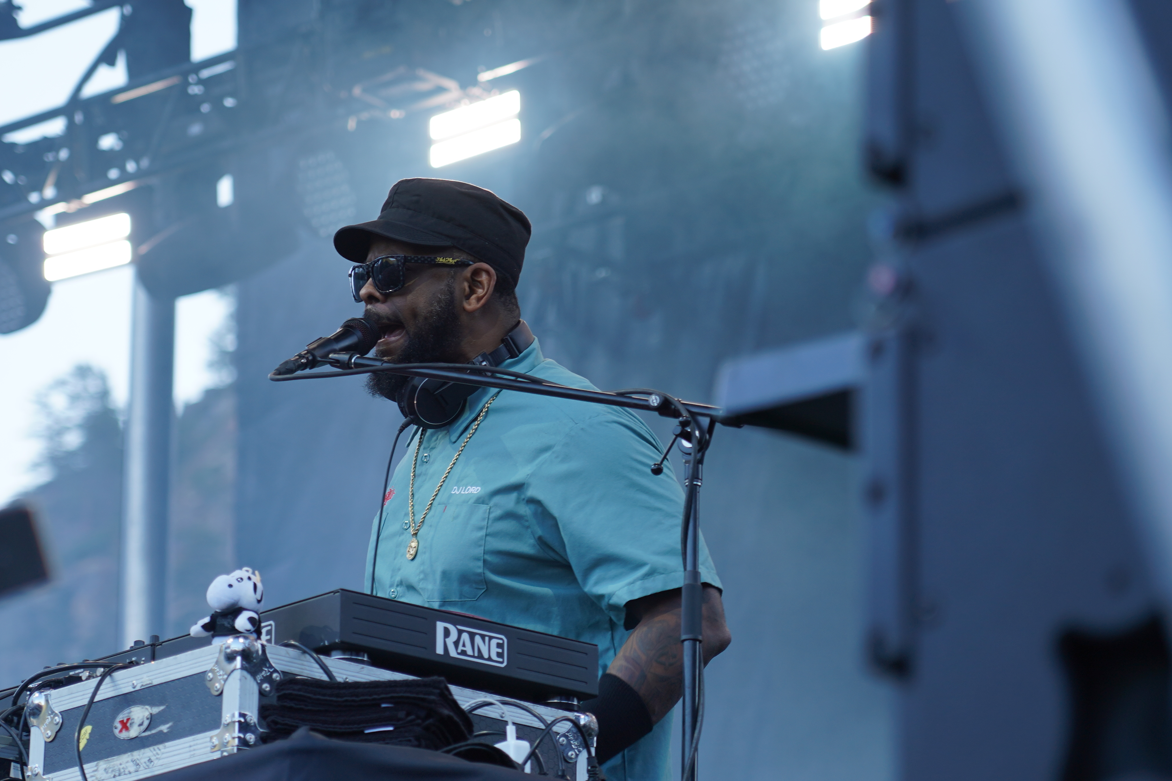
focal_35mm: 155
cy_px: 427
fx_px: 5046
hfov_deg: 13.2
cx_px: 441
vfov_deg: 8.9
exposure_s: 1/125
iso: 125
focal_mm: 105
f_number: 4
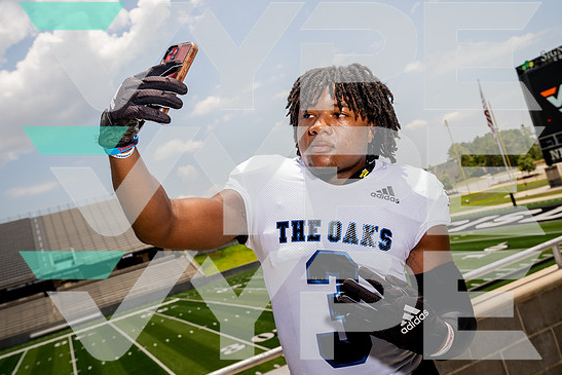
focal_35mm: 35
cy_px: 181
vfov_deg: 37.9
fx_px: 546
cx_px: 284
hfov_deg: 54.4
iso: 100
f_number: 7.1
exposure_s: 1/250
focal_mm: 33
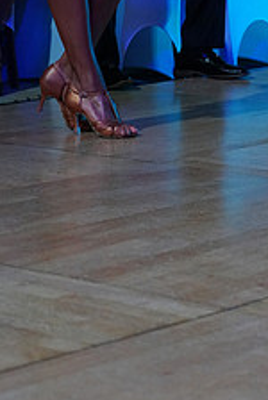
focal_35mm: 168
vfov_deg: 12.0
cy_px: -79
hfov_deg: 8.2
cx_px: 274
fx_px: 1870
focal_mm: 65
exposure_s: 1/400
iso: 2500
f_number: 4
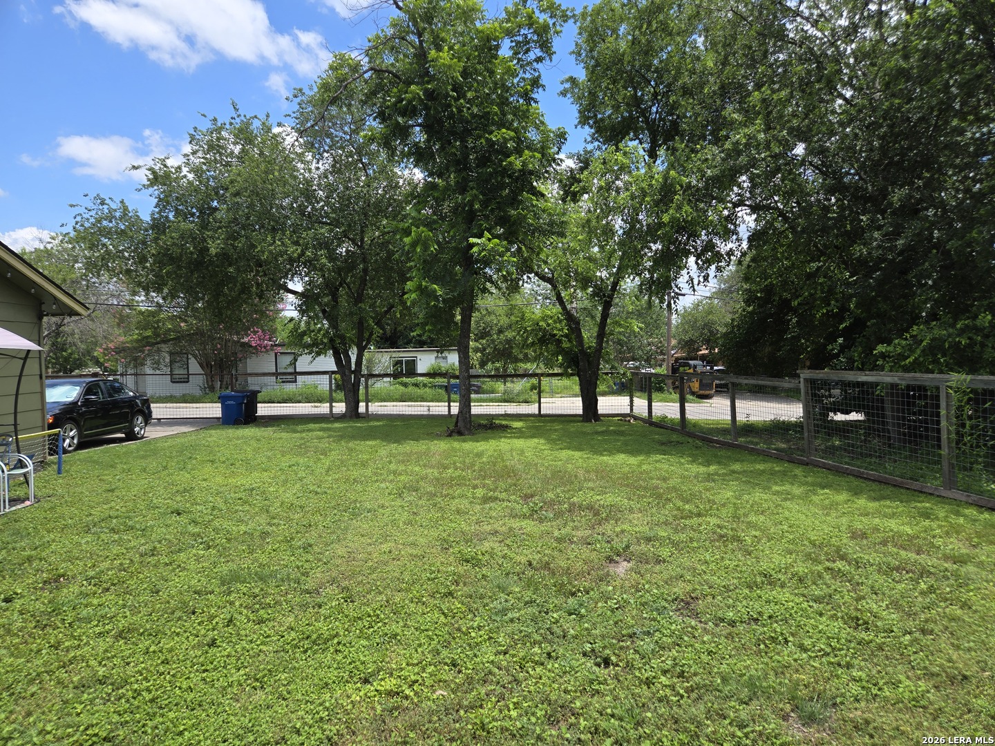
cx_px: 498
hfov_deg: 73.9
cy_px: 373
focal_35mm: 23
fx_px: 661
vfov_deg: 58.9
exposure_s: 1/1283
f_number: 1.8
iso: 25
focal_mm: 5.4
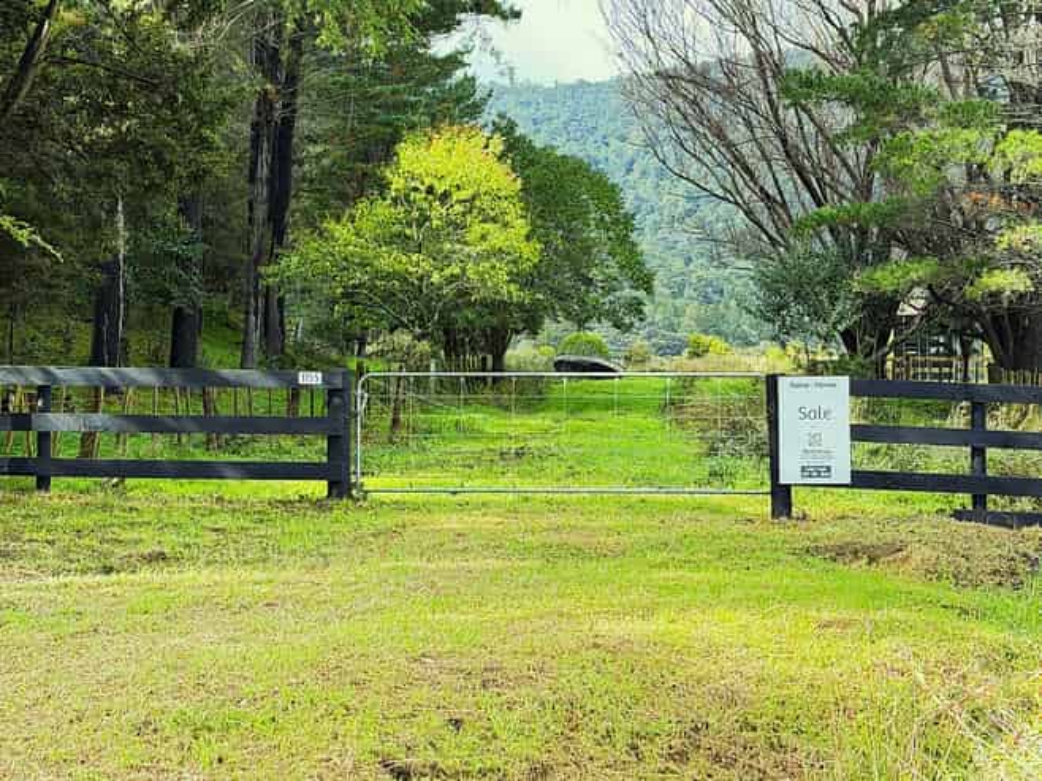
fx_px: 1444
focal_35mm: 48
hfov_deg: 39.7
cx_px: 521
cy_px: 390
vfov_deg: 30.2
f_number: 1.78
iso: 80
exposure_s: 1/184
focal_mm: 6.76
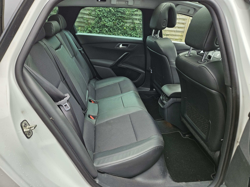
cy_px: 94
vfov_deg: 58.9
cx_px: 125
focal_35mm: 23
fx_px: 166
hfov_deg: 73.9
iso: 100
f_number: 1.8
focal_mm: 5.4
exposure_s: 1/180
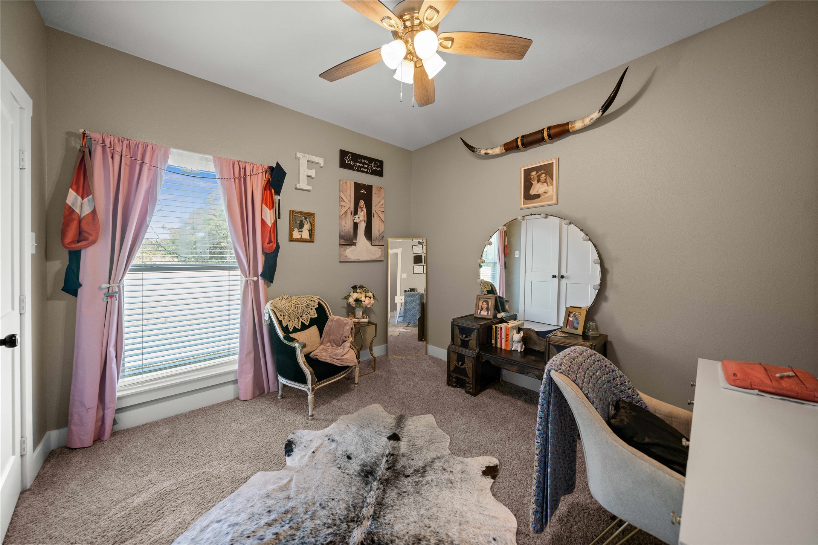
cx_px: 409
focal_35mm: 12
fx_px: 273
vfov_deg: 90.0
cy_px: 272
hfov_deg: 112.6
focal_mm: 12
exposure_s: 1/30
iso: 500
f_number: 5
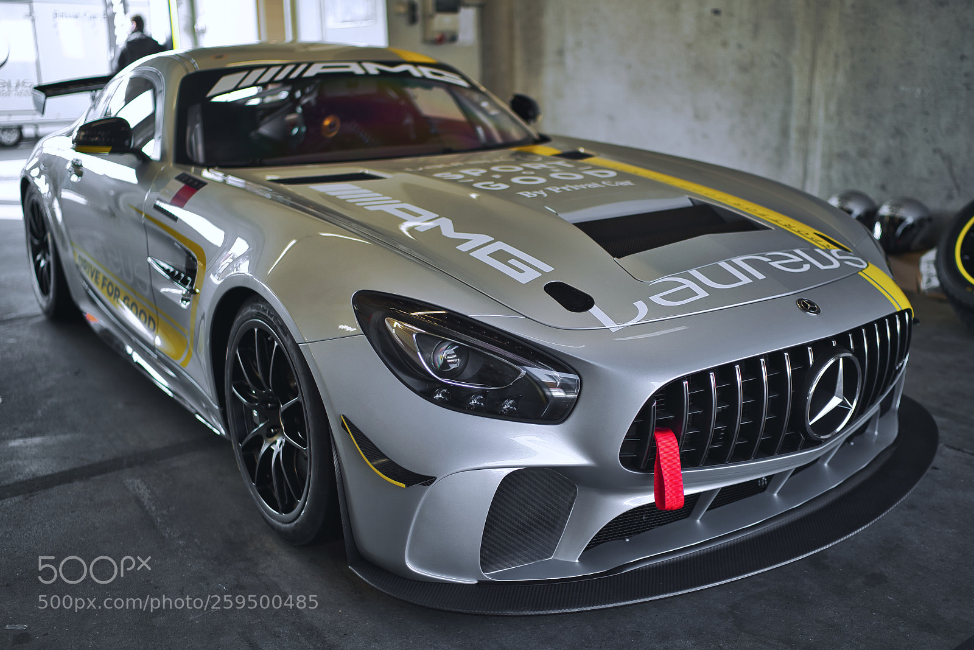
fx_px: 947
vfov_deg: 37.9
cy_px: 325
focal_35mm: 35
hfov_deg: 54.4
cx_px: 487
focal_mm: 35
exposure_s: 1/160
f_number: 1.4
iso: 100
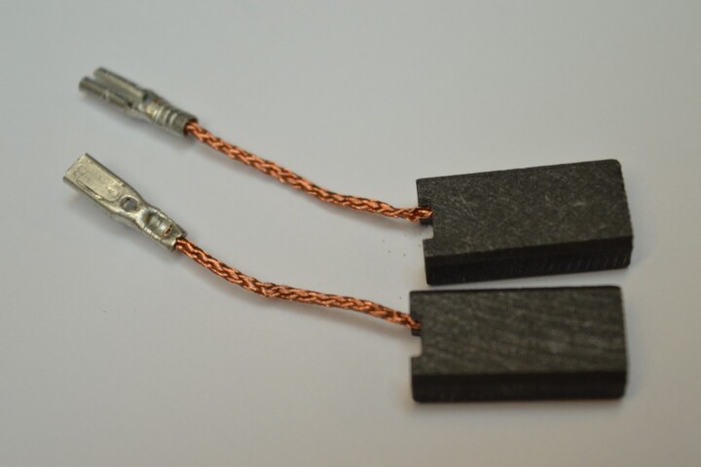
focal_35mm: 82
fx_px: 1605
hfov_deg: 24.6
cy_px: 234
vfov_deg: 16.5
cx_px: 350
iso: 400
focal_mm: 55
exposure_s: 1/125
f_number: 5.6
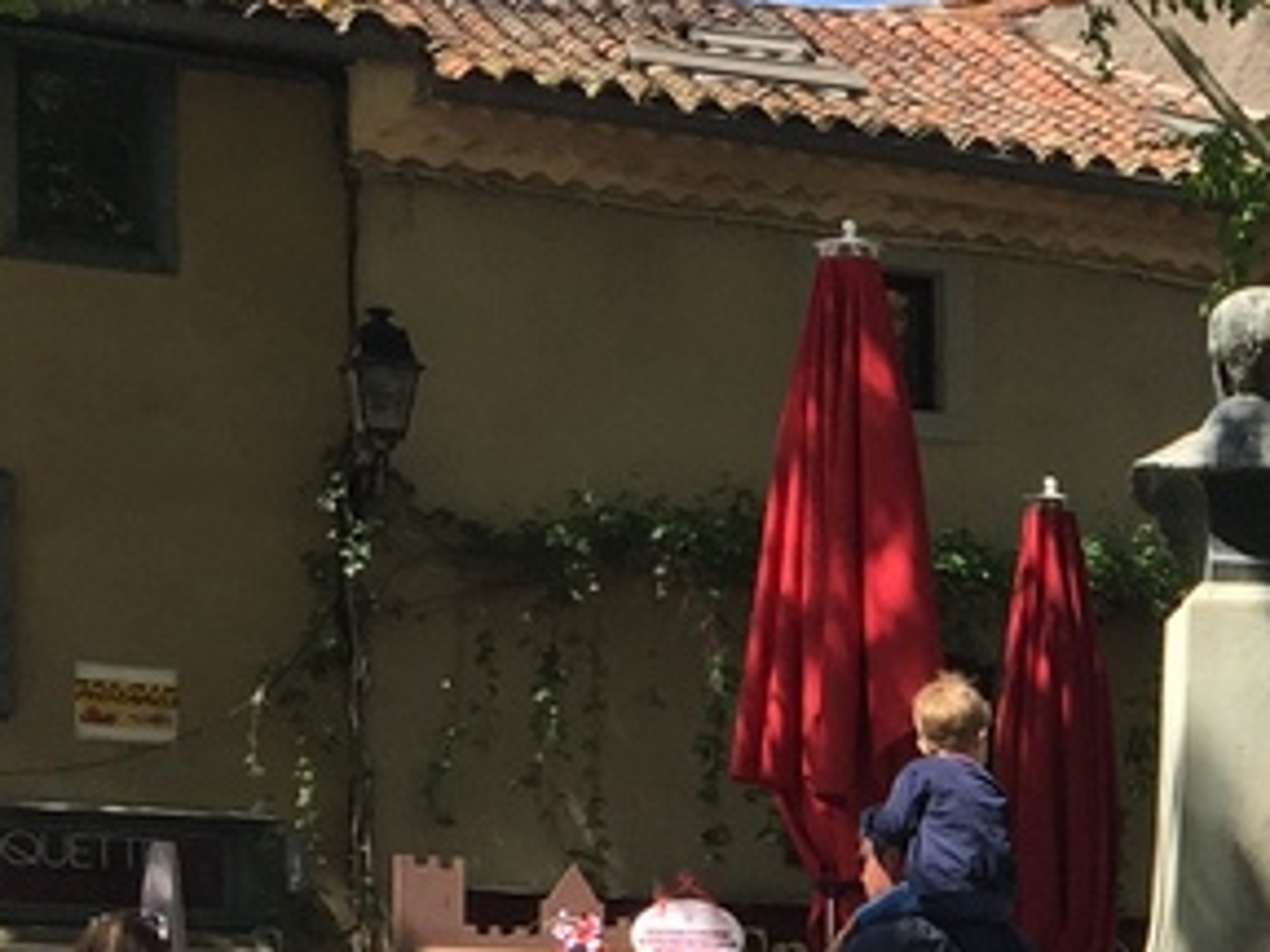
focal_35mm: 121
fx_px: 4439
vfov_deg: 11.7
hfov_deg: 14.8
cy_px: 1424
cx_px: 2059
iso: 32
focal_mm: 4.15
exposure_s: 1/989
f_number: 2.2
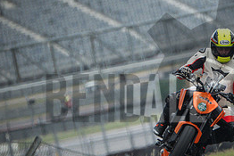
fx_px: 8649
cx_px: 234
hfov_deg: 1.5
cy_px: 99
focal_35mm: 1330
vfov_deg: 1.0
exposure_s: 1/2500
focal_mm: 400
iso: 2500
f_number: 5.6
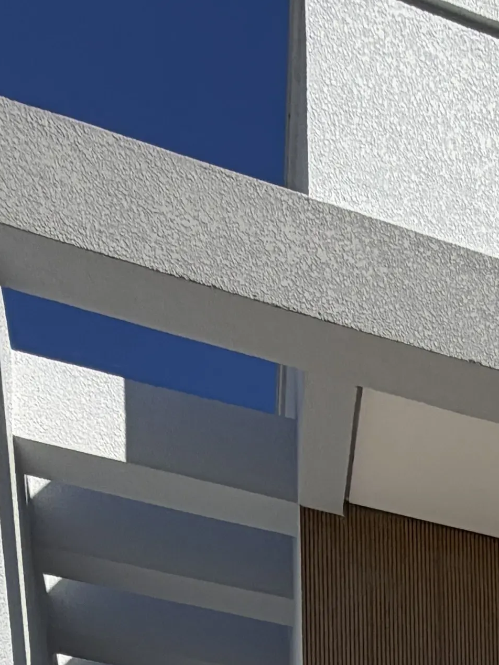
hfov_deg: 21.1
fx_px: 1211
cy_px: 1462
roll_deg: +1.5
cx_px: 648
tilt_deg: +3.1
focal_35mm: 63
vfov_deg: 17.0
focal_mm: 2.22
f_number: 2.2
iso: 20
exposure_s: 1/1050
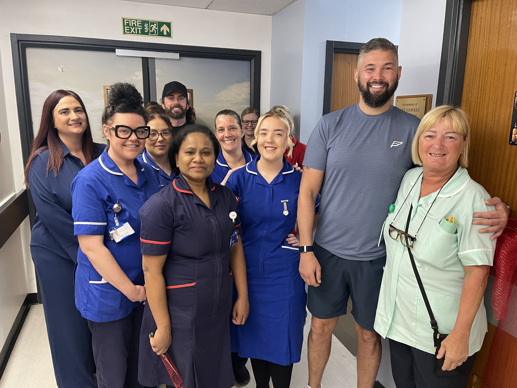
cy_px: 194
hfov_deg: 67.3
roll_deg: -1.1
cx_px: 258
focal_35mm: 26
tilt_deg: -13.0
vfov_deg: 53.1
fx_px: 388
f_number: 1.6
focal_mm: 5.1
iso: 400
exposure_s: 1/50
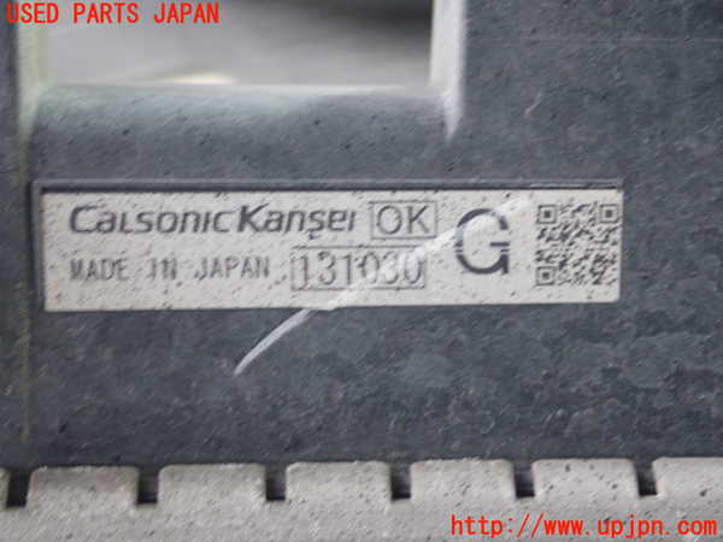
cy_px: 271
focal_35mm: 65
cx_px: 362
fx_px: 1358
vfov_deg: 22.6
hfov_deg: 29.8
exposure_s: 1/30
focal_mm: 11.78
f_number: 3.8
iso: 800
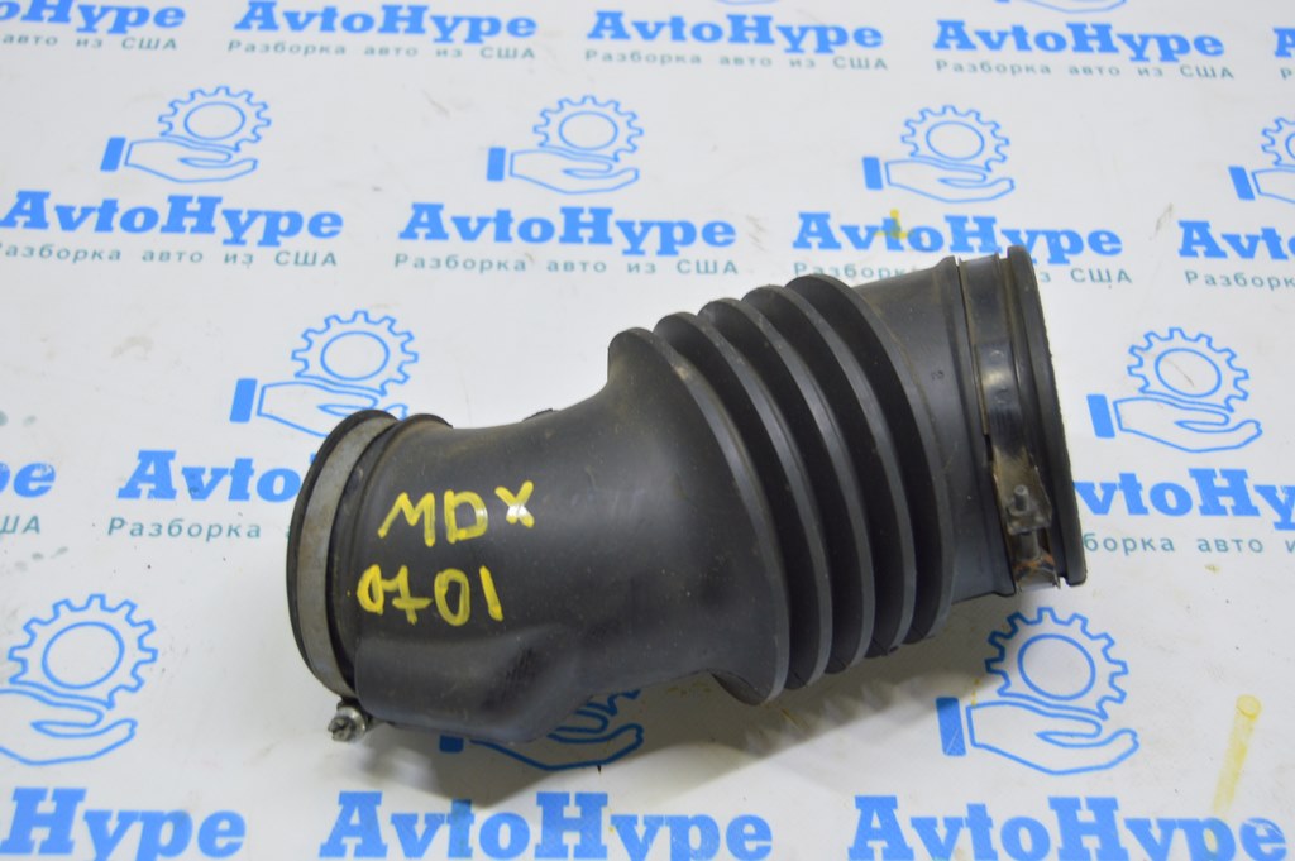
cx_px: 648
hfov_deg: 43.6
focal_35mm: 45
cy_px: 430
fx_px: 1617
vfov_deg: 29.8
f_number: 5.6
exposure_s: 1/20
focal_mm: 30
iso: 400
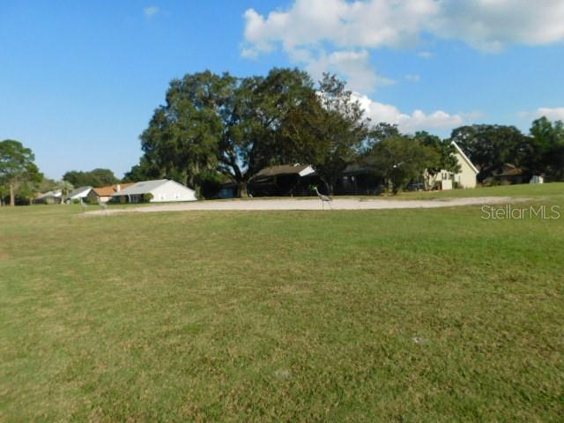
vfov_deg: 58.9
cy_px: 212
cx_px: 282
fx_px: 375
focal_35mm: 23
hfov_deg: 73.9
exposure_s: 1/500
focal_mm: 4
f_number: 6
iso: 125
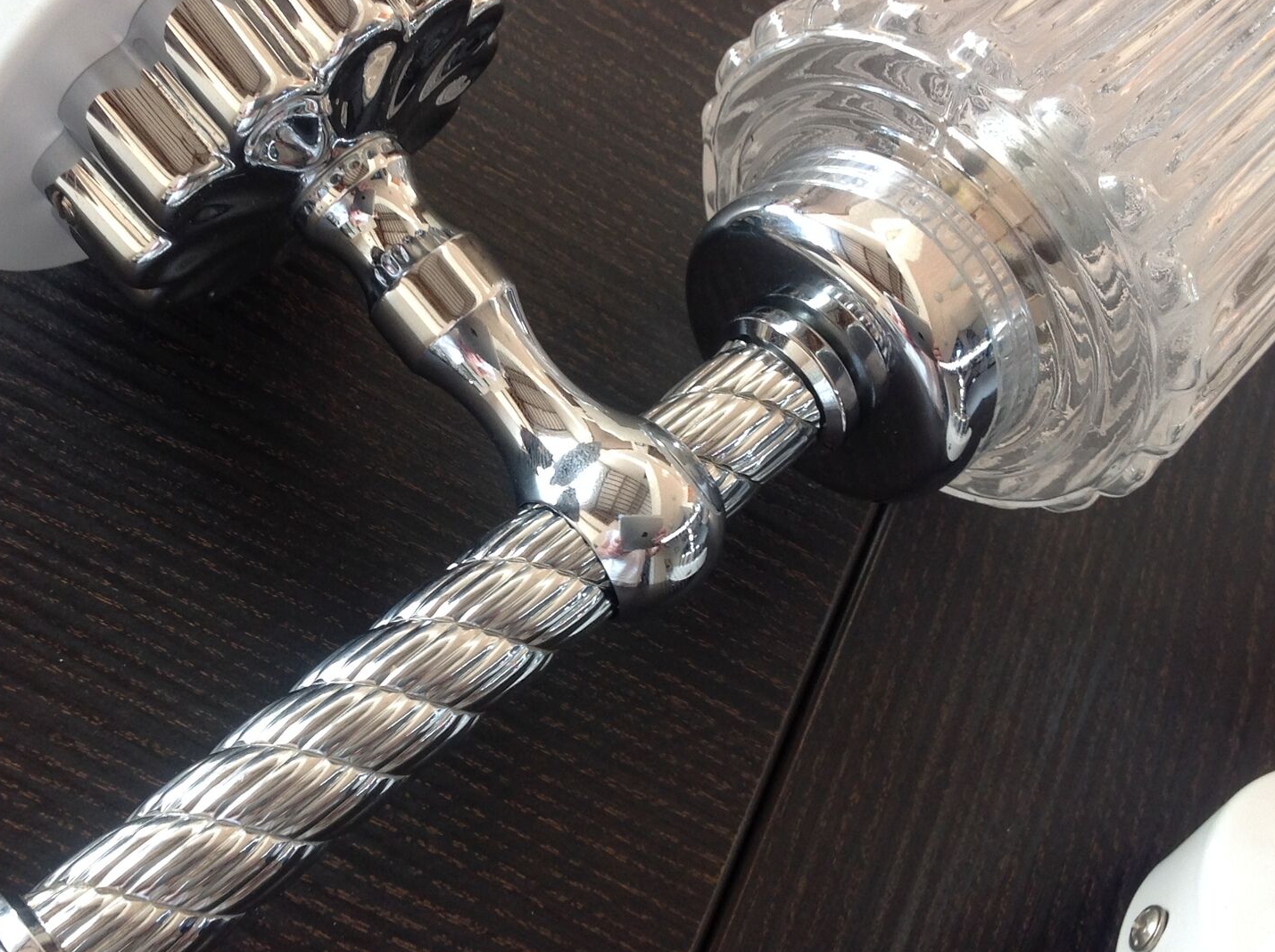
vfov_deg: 29.6
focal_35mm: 49
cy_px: 456
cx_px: 467
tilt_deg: -66.1
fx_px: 1802
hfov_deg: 38.7
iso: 64
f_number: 2.4
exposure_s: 1/40
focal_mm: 4.28
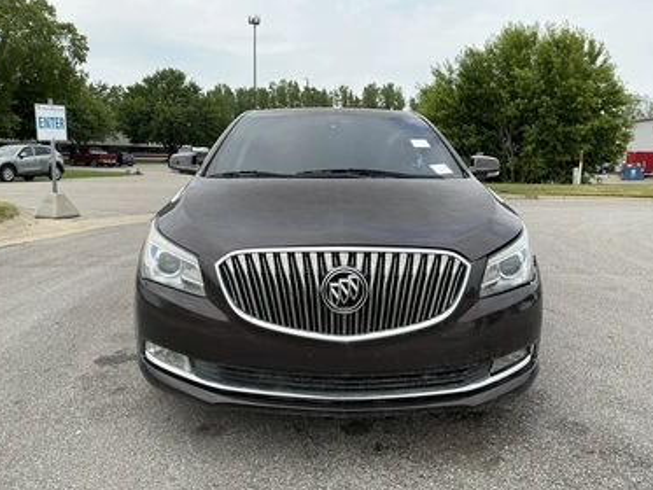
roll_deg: -2.4
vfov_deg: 46.8
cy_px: 248
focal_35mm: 30
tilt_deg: -5.9
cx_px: 329
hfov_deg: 59.9
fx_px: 566
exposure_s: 1/1195
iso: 25
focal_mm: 3
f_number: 1.8
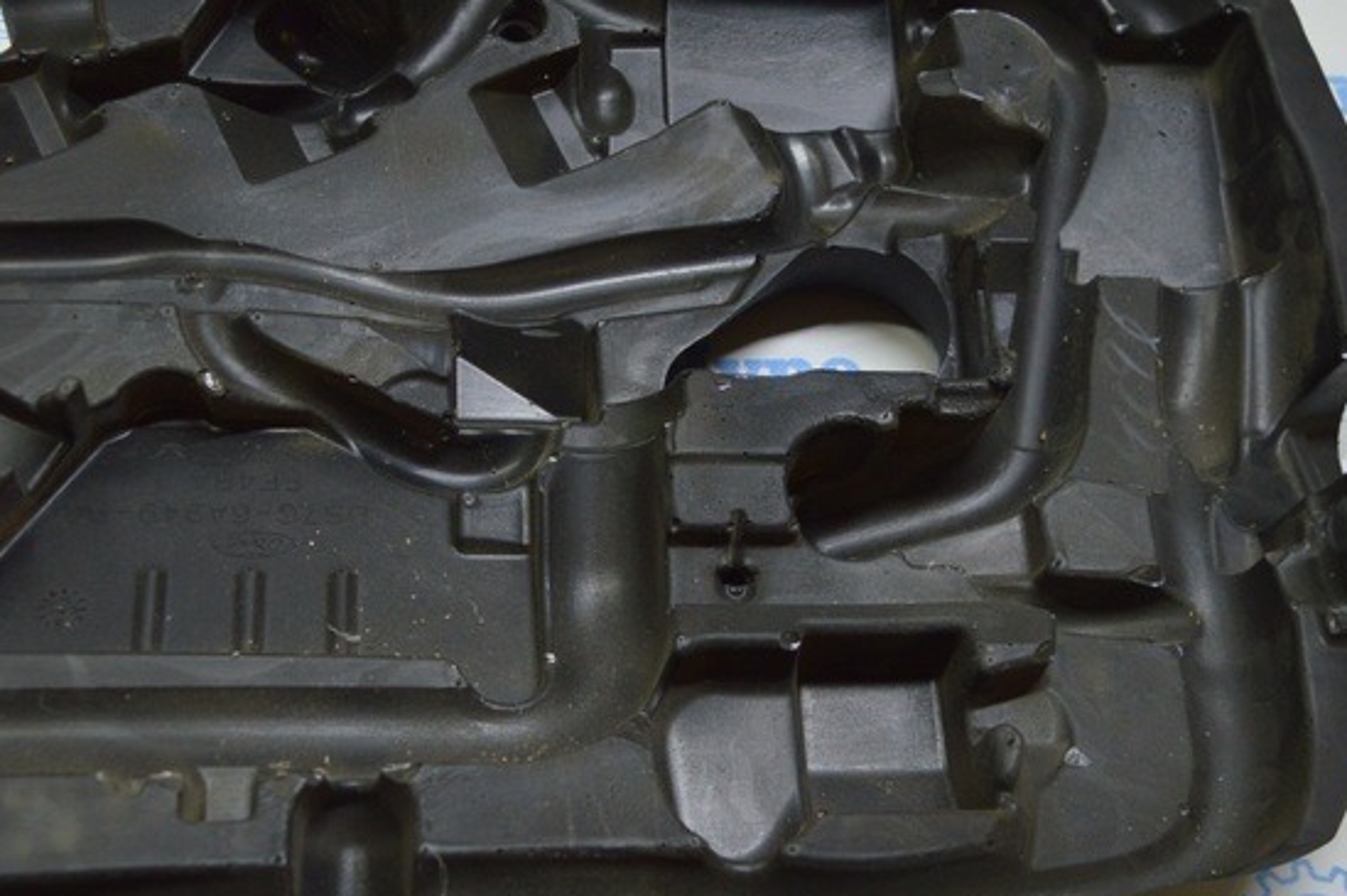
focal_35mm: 56
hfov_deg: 35.3
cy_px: 453
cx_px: 429
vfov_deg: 24.1
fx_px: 2093
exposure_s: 1/80
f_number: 3.5
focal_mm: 20
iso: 400
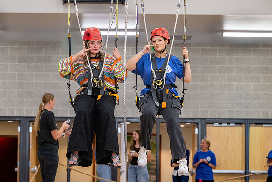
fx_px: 992
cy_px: 95
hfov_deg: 15.6
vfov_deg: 10.5
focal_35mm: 131
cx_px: 128
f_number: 5.6
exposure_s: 1/160
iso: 2500
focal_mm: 120
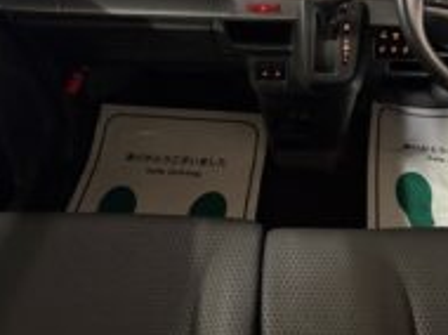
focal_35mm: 48
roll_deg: -0.2
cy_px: 51
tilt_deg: -38.1
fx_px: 620
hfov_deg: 39.0
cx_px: 316
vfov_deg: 29.3
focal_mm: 5.96
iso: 640
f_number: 1.6
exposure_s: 1/30
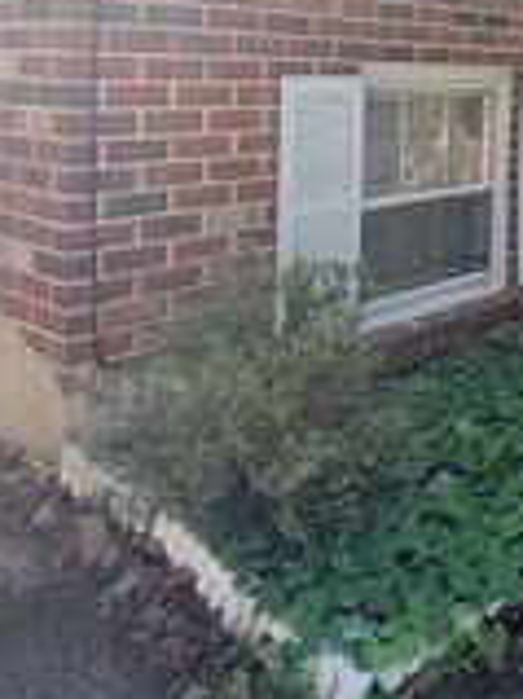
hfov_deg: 29.8
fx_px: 888
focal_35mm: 44
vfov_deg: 40.2
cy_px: 90
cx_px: 563
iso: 50
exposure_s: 1/321
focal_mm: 2.22
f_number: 2.2
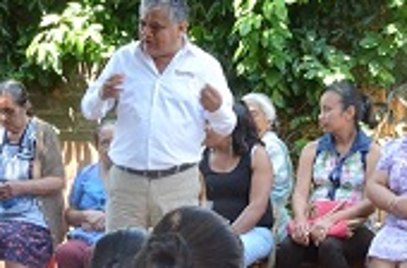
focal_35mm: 159
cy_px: 179
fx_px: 1793
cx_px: 136
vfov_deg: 8.5
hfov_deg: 12.9
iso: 2500
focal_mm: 45
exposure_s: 1/100
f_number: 13
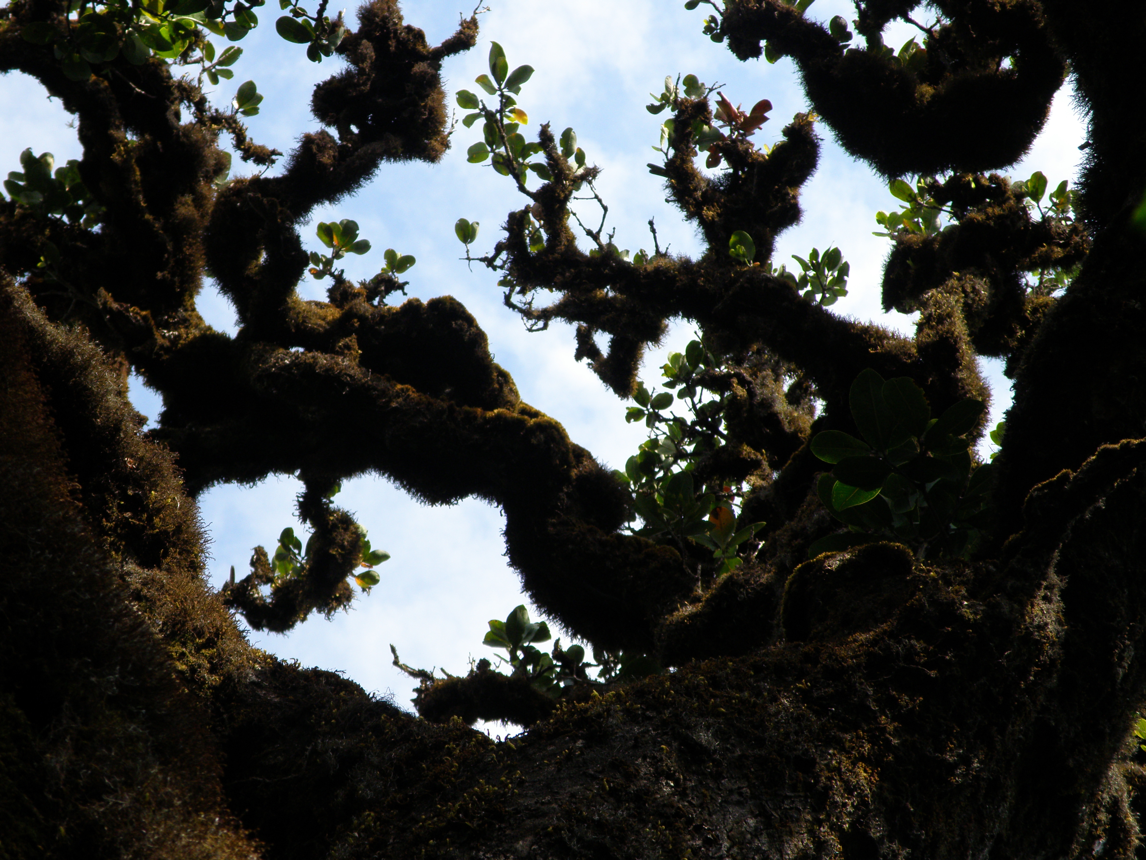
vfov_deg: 12.8
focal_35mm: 116
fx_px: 3840
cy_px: 430
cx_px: 573
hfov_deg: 17.0
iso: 160
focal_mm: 20.6
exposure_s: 1/400
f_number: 4.2
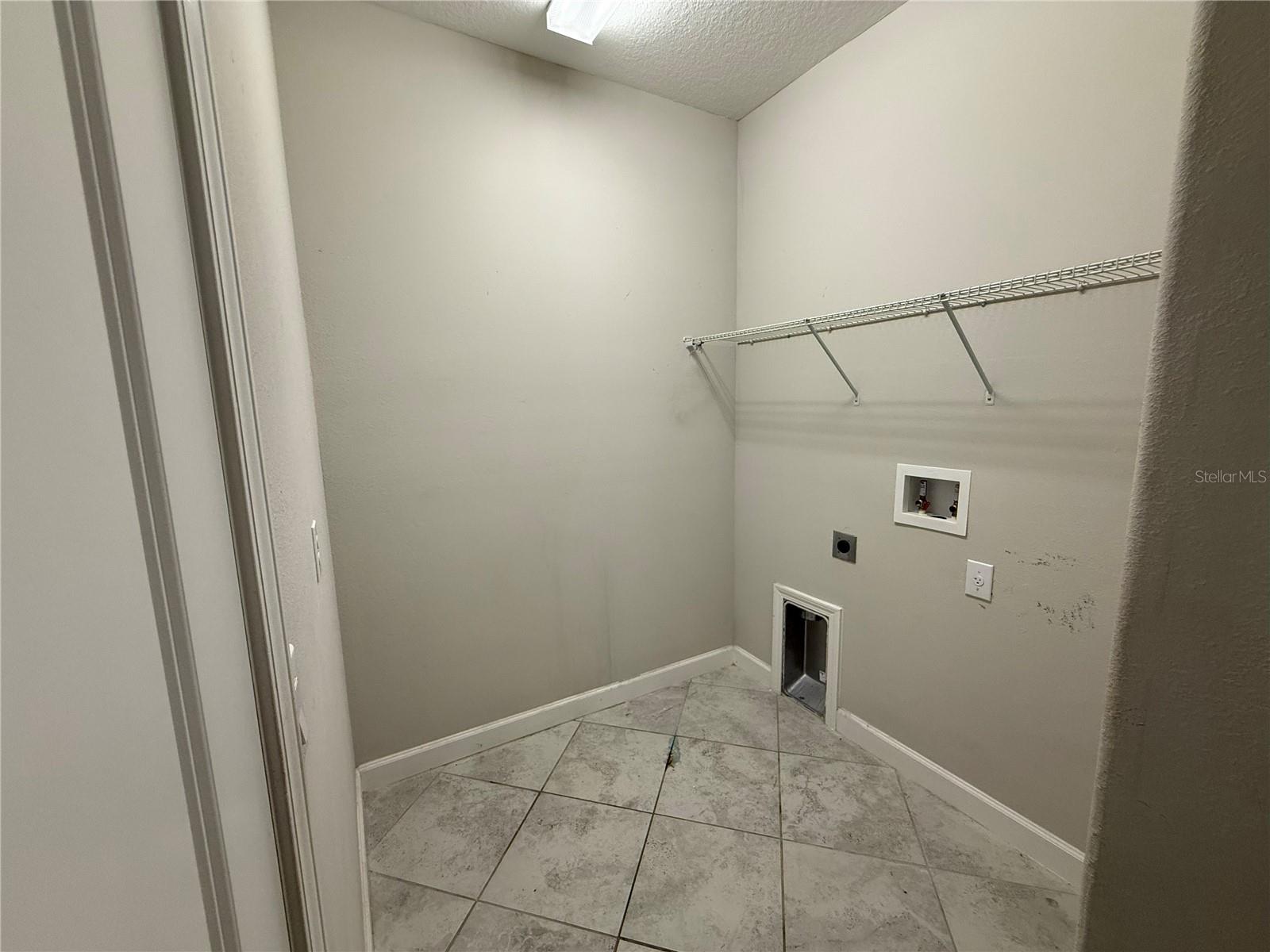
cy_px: 476
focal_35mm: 14
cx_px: 635
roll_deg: +1.2
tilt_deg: -8.3
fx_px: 514
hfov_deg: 102.1
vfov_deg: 85.7
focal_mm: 2.22
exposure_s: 1/120
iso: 160
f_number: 2.2
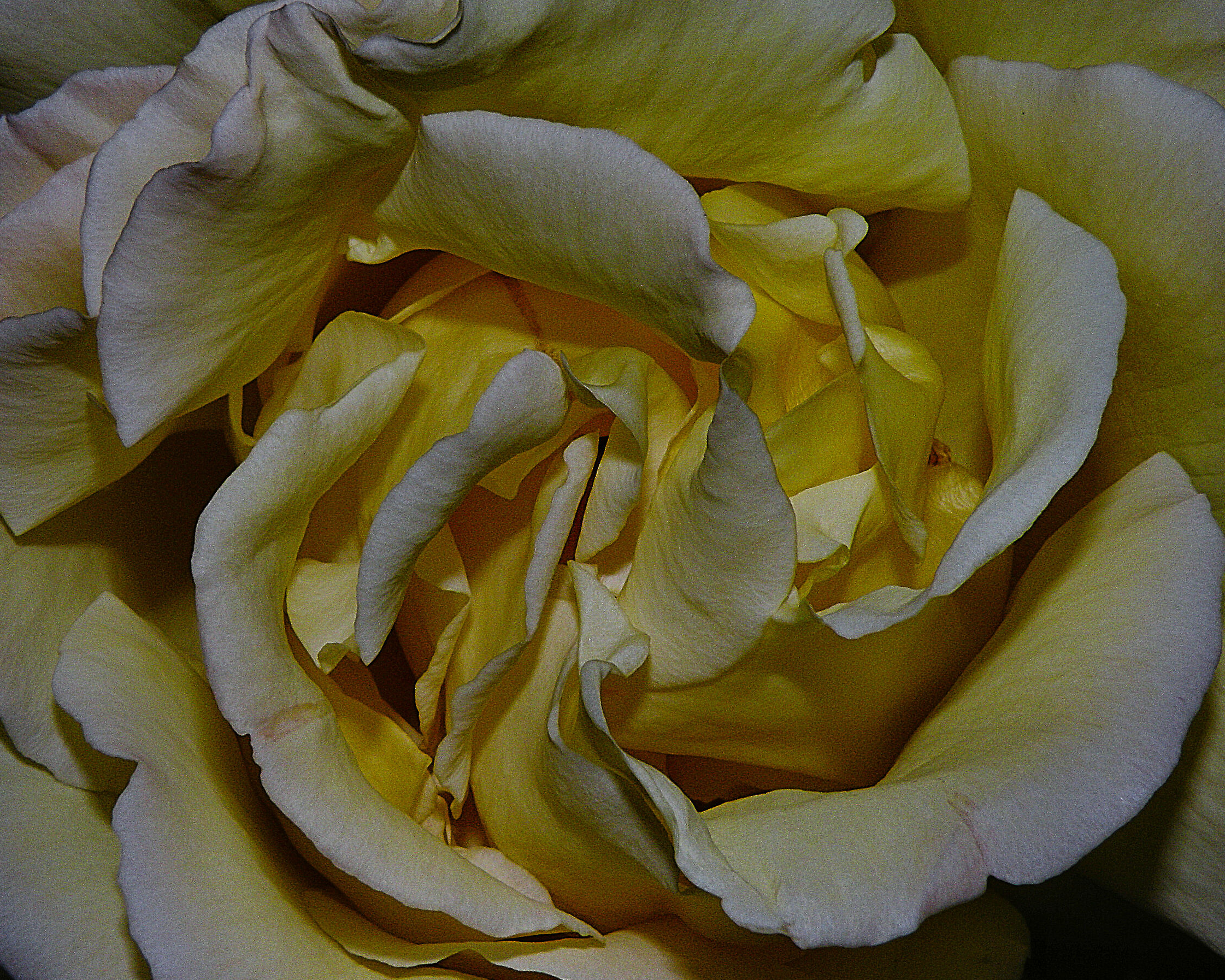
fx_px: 2538
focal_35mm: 70
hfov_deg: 27.1
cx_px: 637
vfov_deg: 21.9
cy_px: 489
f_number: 8
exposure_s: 1/60
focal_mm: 11.9
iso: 64
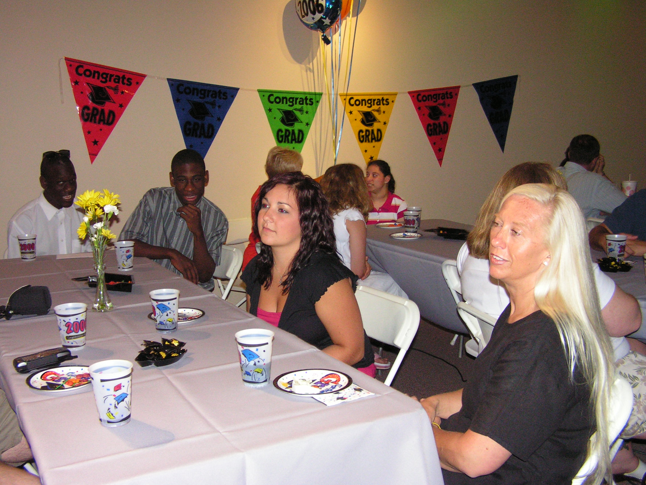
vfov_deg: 37.7
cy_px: 242
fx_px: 709
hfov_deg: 49.0
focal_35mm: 38
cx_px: 323
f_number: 2.8
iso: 200
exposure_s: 1/40
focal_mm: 6.3
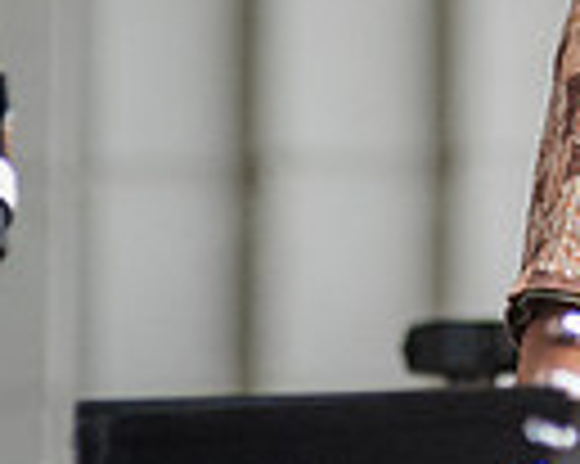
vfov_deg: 1.6
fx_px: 16793
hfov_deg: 2.0
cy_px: -47
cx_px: 978
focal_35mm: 979
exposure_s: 1/400
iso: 4000
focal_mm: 170
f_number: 4
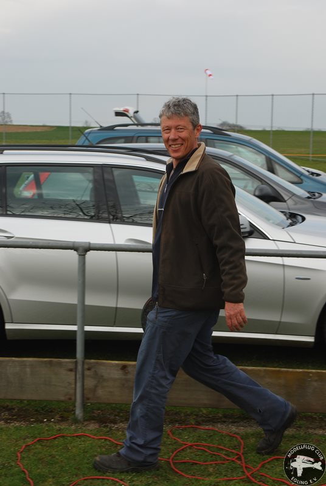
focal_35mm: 78
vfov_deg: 26.0
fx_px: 1056
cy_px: 243
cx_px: 163
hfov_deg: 17.6
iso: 100
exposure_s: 1/160
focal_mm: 52
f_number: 6.3
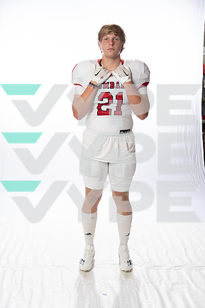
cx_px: 102
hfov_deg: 31.9
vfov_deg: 46.4
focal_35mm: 42
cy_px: 154
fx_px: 359
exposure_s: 1/250
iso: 400
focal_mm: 42
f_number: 4
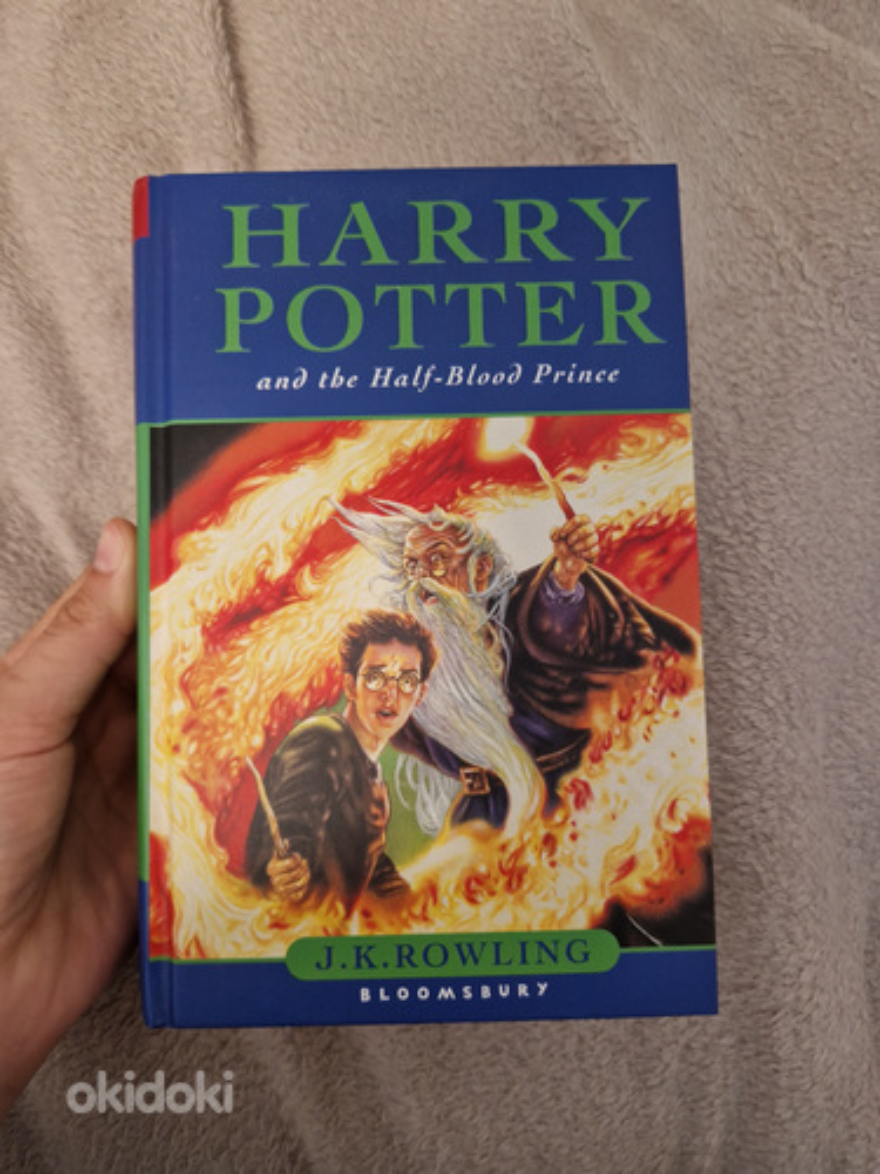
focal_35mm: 23
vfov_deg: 73.9
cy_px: 587
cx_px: 440
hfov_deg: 58.9
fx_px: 780
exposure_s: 1/100
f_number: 1.8
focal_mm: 5.4
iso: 50
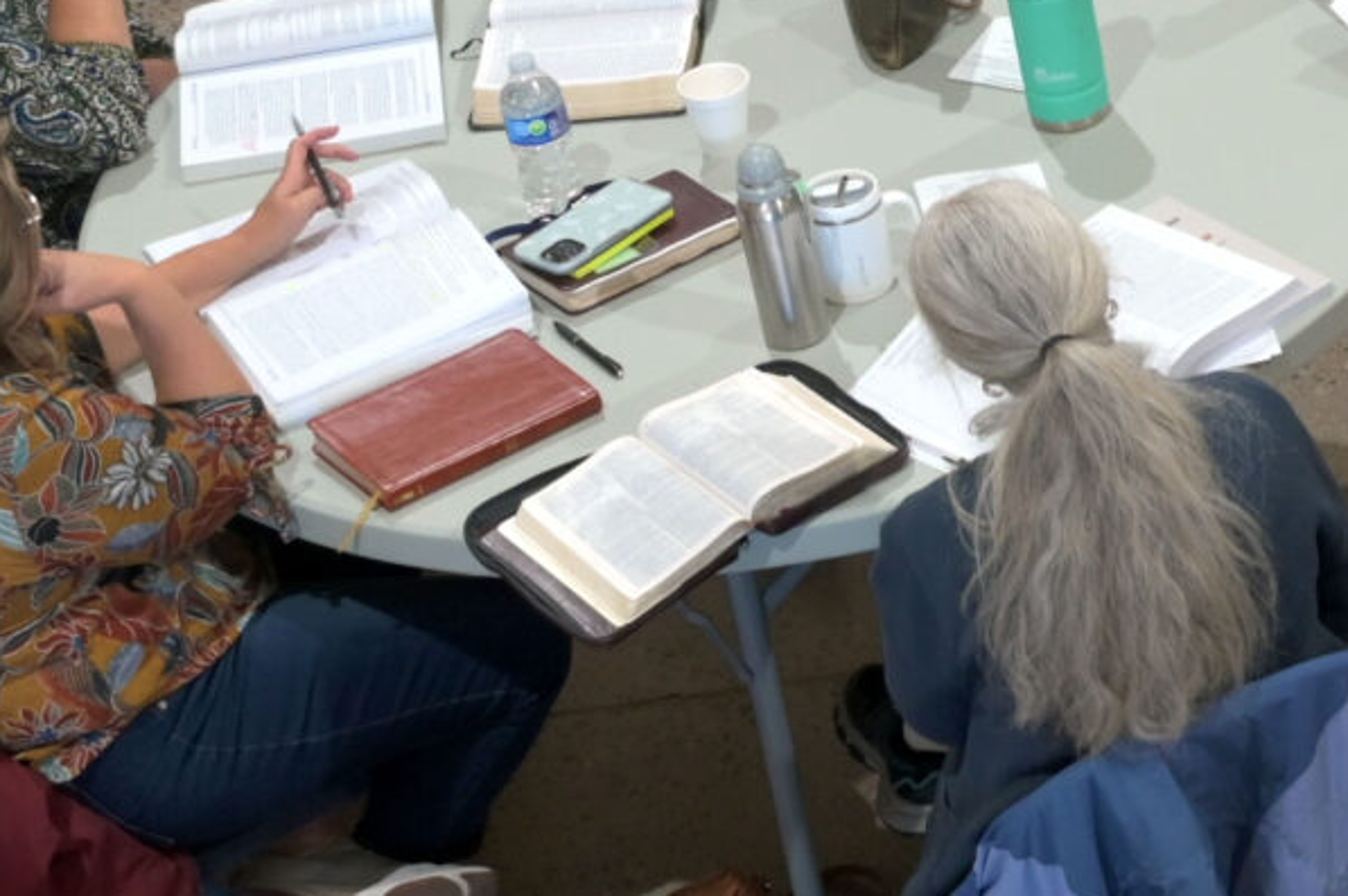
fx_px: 5612
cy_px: -168
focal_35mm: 150
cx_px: 2581
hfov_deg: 12.3
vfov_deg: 9.0
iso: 1000
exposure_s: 1/60
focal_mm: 35
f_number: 4.5
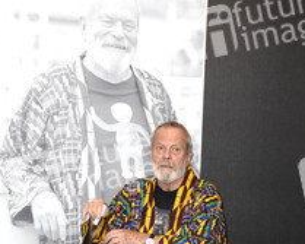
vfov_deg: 21.1
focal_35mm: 70
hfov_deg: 27.1
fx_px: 632
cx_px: 124
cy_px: 245
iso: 1250
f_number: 6.3
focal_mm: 26
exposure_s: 1/160
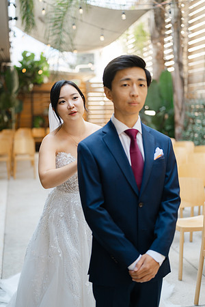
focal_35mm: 50
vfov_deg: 39.6
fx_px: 427
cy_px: 154
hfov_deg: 27.0
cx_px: 102
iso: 125
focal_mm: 50
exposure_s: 1/200
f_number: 1.8
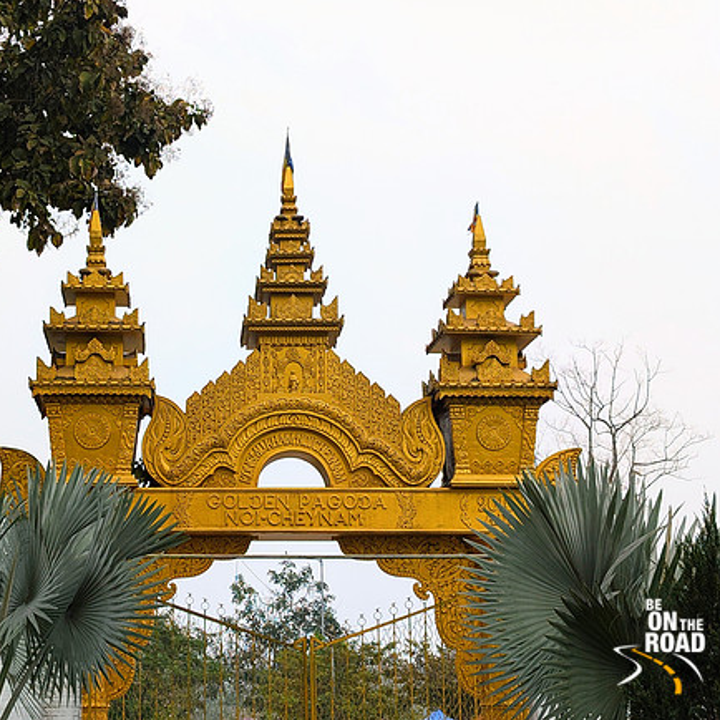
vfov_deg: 29.6
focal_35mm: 58
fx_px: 1365
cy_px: 359
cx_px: 270
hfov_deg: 29.4
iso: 22
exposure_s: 1/270
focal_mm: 6.9
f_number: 1.68
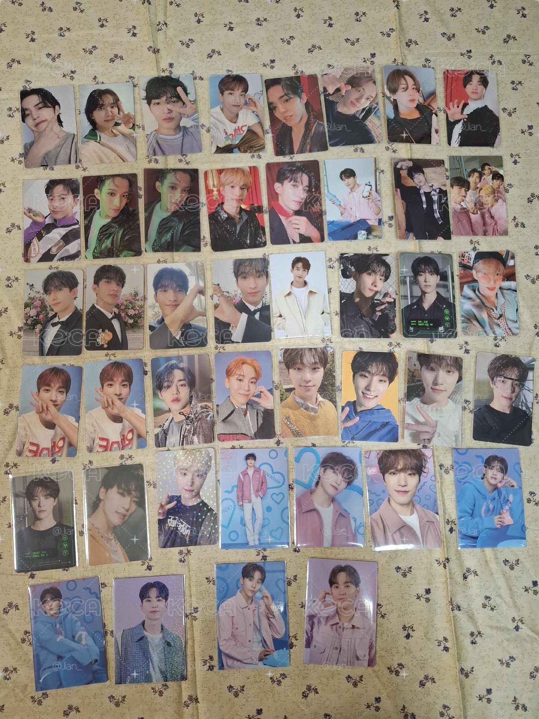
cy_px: 360
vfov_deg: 73.9
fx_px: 478
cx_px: 270
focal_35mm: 23
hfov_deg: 58.9
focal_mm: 5.54
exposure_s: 1/40
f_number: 1.8
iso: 320
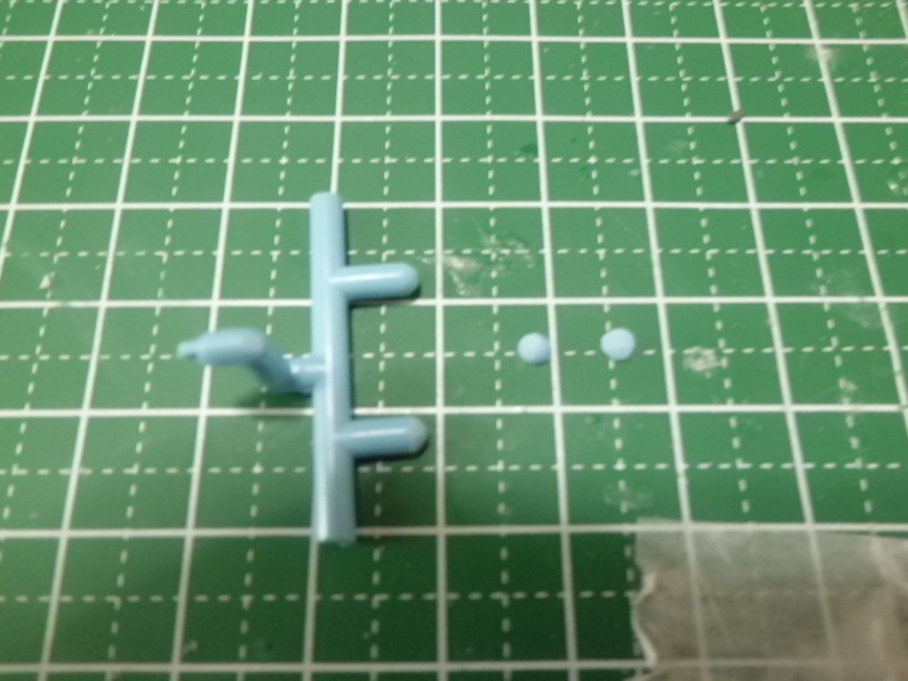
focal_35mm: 26
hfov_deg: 67.3
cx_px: 454
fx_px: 682
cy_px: 340
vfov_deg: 53.1
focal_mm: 4.7
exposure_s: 1/8
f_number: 2.8
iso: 400
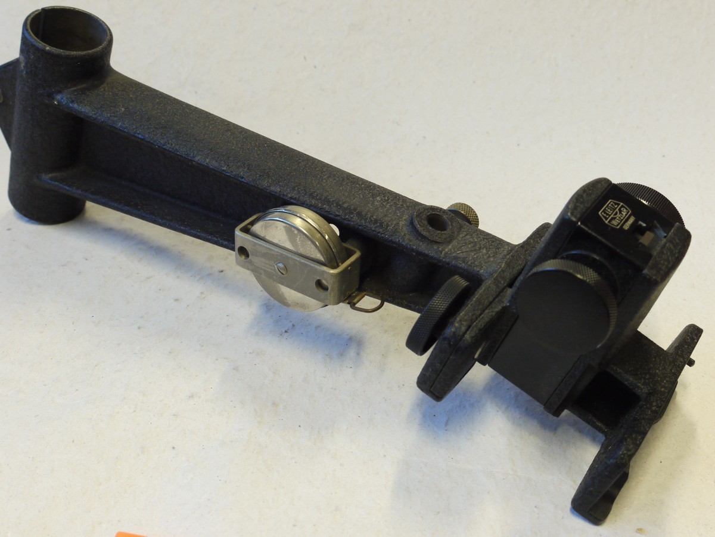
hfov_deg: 41.2
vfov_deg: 31.5
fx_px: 950
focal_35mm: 46
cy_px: 268
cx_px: 358
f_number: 8
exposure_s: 1/30
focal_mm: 23
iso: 800
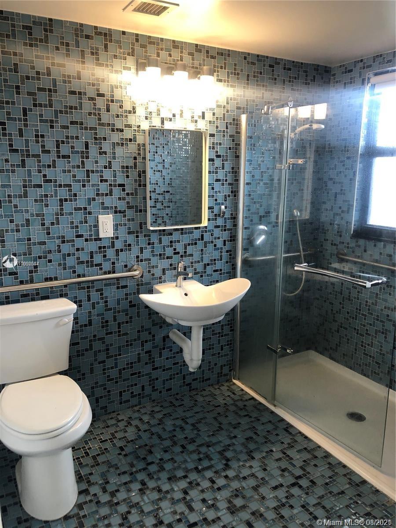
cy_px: 264
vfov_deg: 63.4
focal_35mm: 28
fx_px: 427
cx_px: 198
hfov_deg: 49.7
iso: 40
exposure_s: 1/30
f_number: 1.8
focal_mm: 3.99
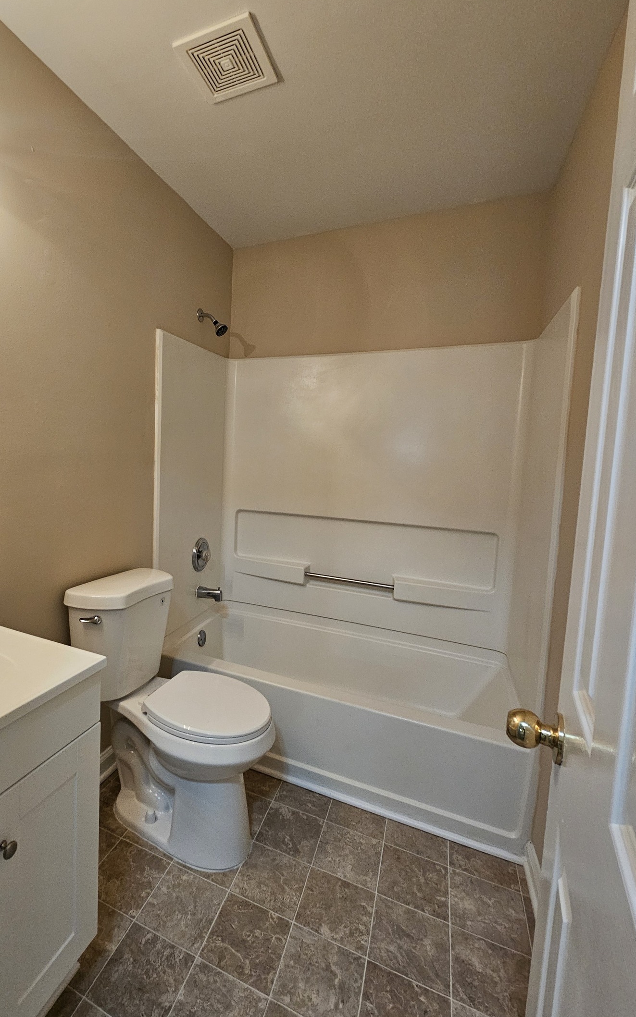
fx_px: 416
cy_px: 493
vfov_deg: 101.4
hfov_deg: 73.0
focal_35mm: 15
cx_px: 223
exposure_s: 1/60
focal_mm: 2.2
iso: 320
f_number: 2.2
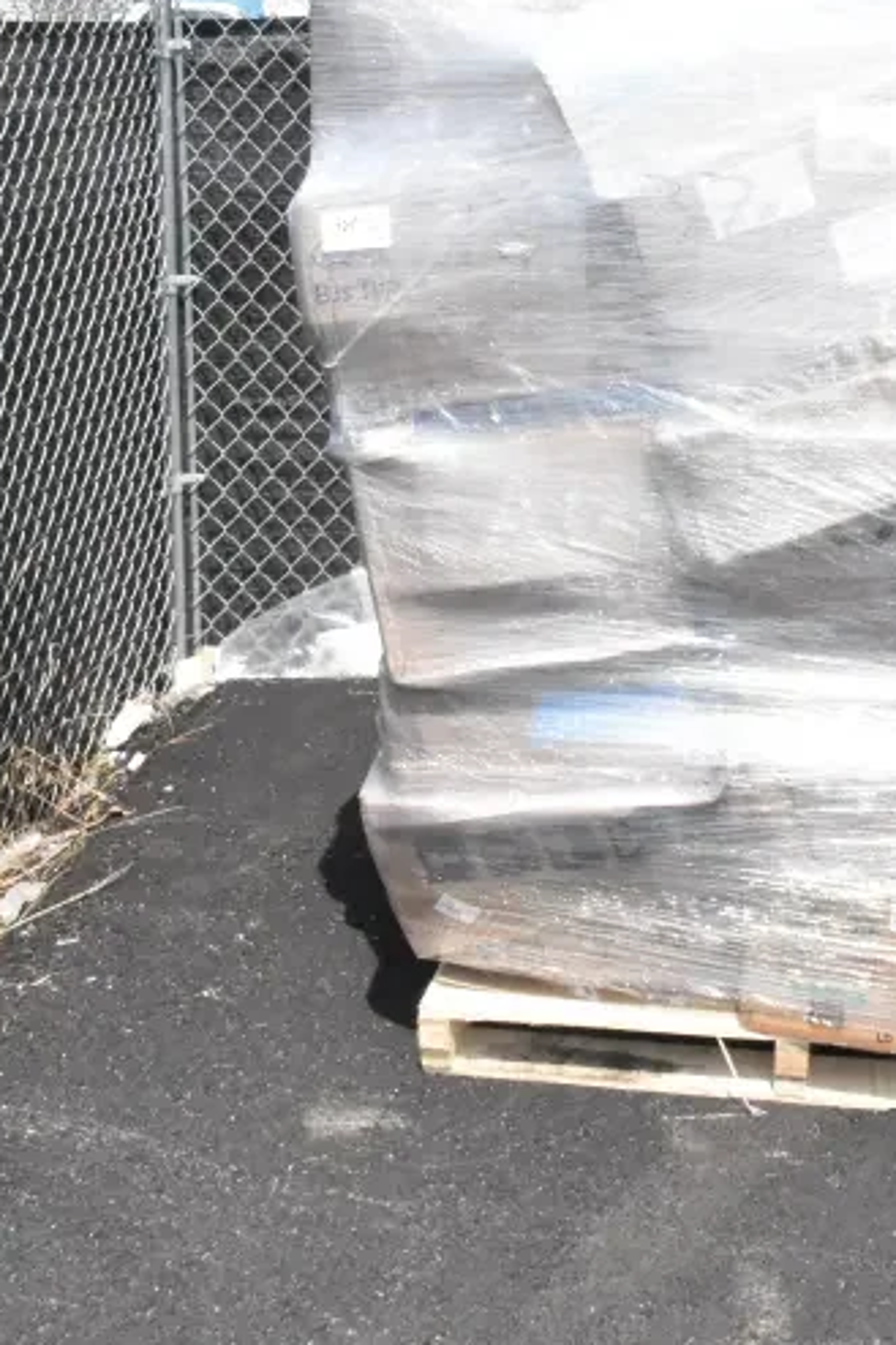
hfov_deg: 26.3
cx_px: 763
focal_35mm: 50
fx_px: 1868
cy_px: 361
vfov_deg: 38.7
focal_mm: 18
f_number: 20
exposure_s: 1/1600
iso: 6400
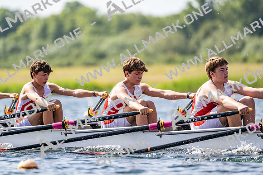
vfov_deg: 3.4
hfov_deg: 5.2
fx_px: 2923
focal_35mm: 400
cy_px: 88
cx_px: 132
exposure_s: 1/2500
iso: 320
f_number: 4.5
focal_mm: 400
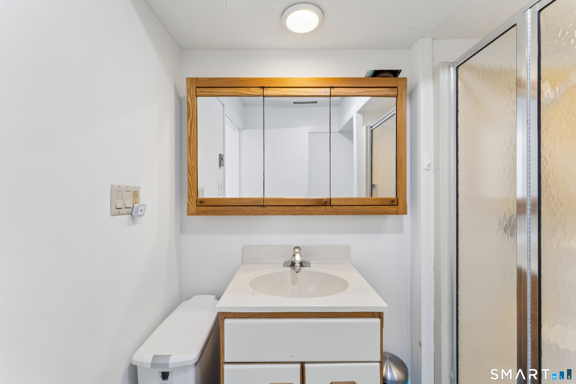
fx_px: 224
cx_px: 288
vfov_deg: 81.2
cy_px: 192
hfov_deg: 104.3
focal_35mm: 14
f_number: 22
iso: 100
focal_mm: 14
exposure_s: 4
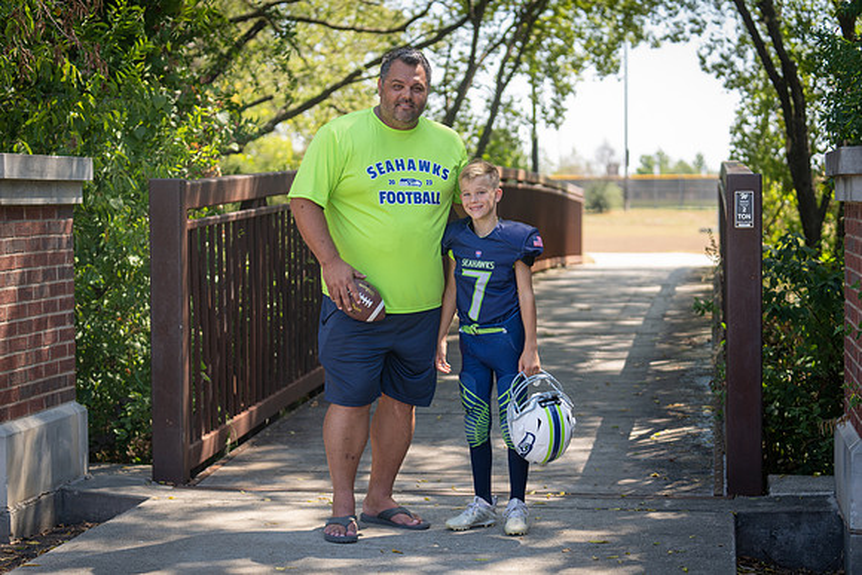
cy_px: 288
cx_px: 431
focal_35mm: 70
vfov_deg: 19.5
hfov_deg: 28.8
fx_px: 1676
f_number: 2.8
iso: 100
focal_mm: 70
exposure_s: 1/320
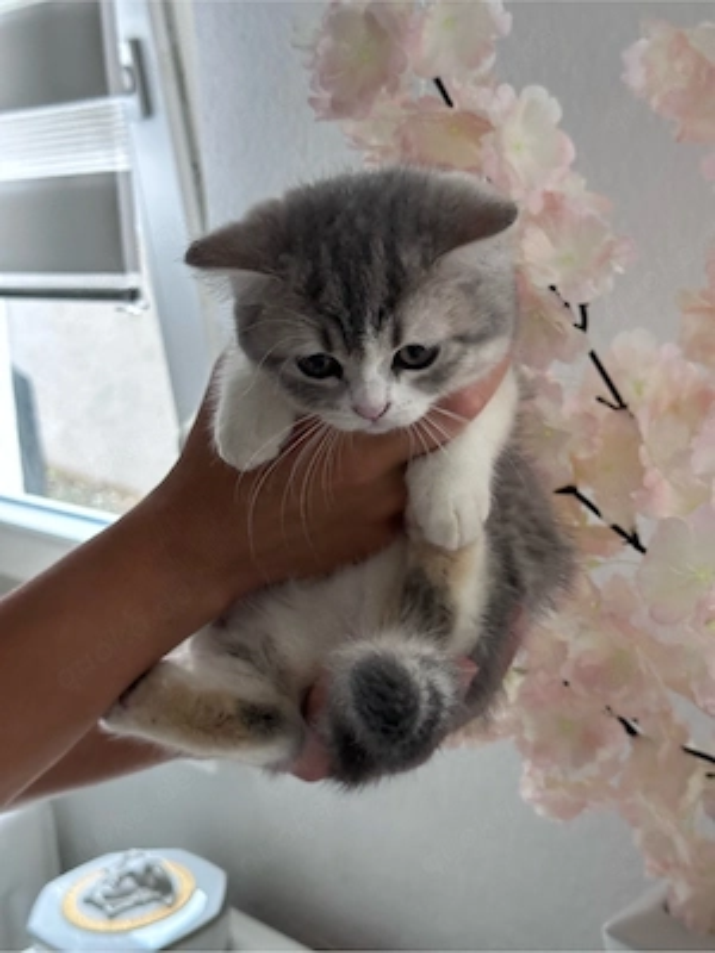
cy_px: 476
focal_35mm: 48
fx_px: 1322
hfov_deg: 30.3
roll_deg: +3.2
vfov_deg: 39.7
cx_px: 358
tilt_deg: -10.4
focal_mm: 6.86
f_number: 1.78
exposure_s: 1/50
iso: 200
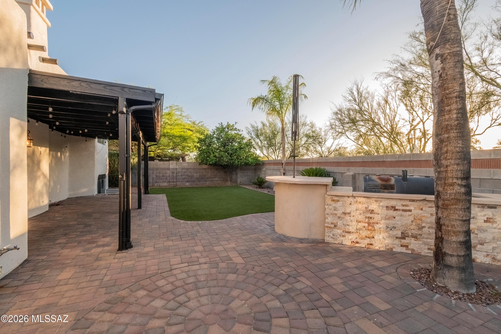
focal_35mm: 15
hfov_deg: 100.4
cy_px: 167
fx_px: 209
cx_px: 250
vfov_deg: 77.3
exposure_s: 1/80
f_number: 13
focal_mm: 10
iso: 400
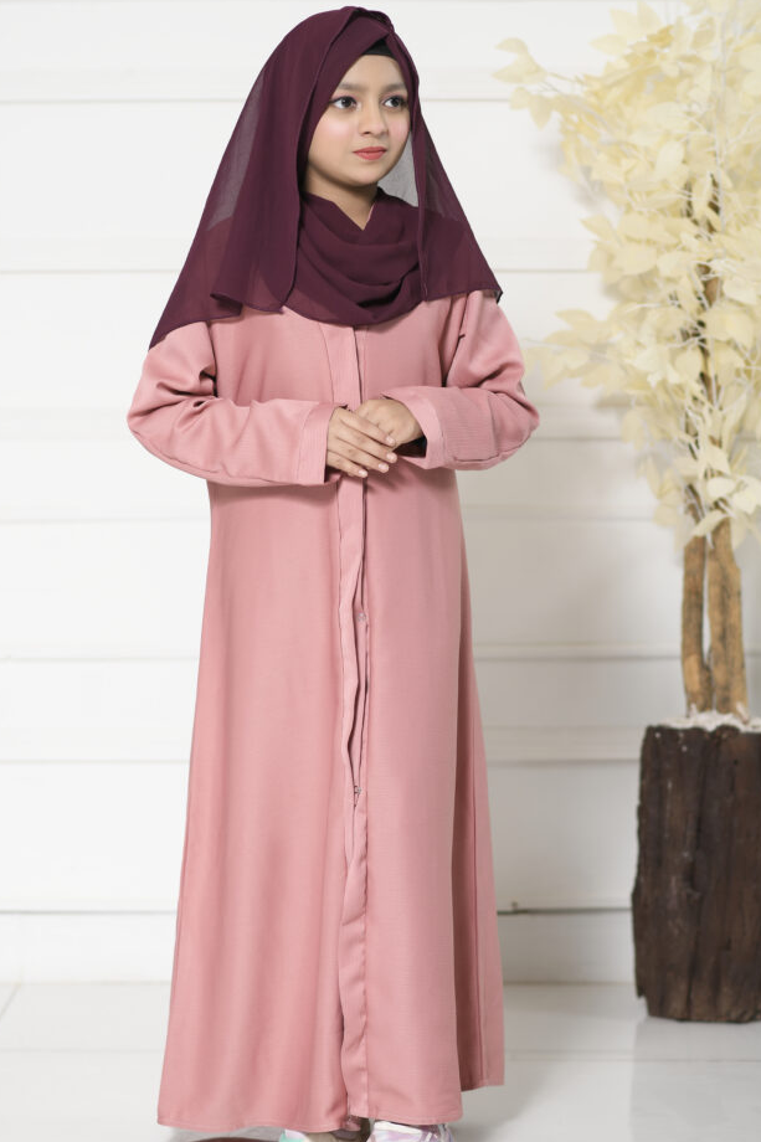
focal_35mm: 97
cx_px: 346
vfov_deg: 21.0
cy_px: 565
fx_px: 3077
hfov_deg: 14.1
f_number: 2.8
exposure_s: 1/160
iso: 100
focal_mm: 85
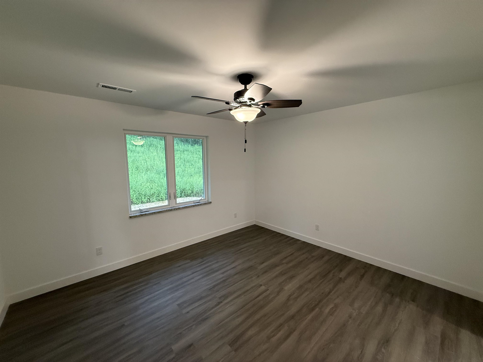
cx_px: 242
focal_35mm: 14
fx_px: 195
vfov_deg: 85.7
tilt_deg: -6.9
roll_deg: +0.2
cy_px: 181
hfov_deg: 102.1
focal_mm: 2.22
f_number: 2.2
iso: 500
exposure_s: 1/120
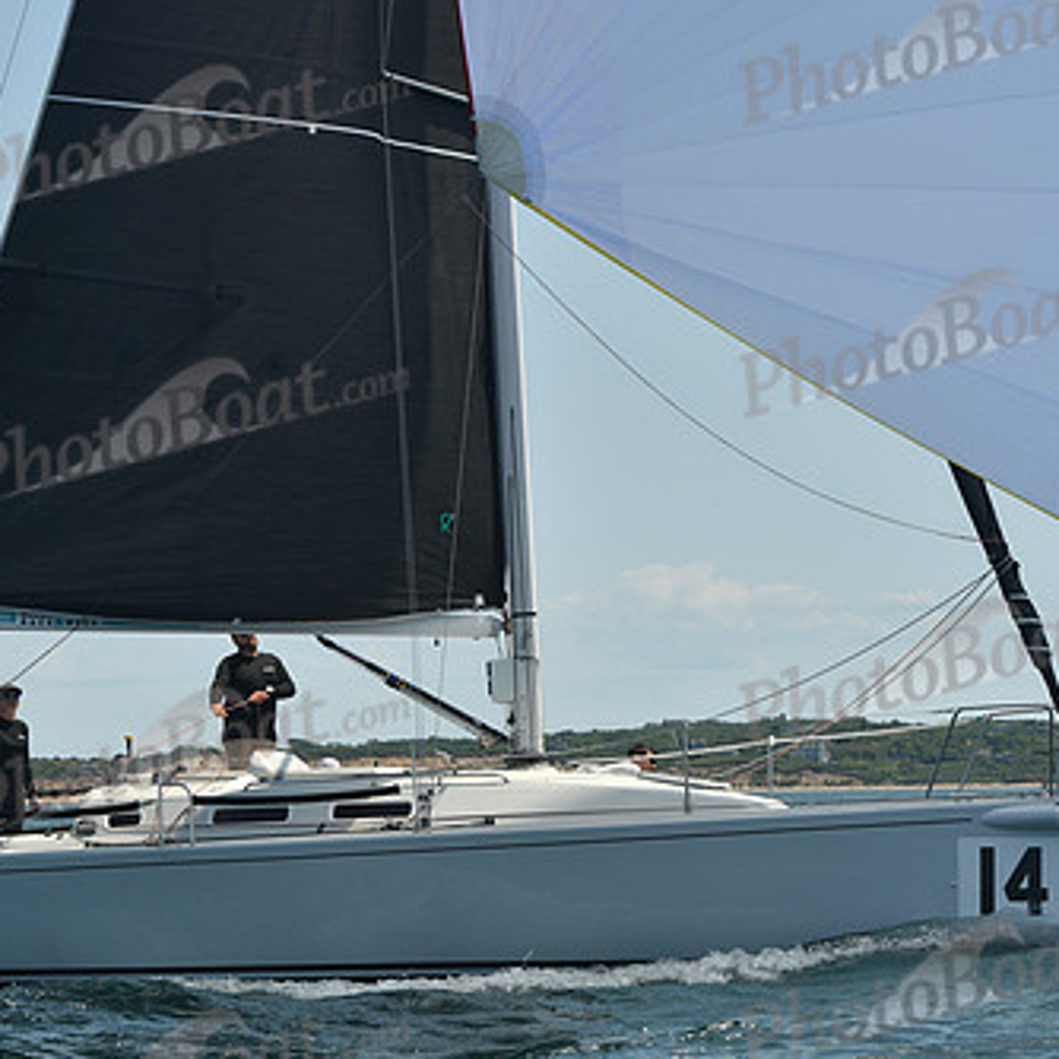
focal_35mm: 118
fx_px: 4084
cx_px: 577
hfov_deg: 14.8
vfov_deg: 14.8
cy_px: 544
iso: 320
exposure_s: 1/640
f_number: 9
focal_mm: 80
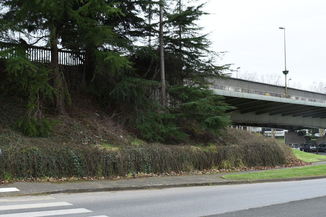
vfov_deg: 31.1
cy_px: 131
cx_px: 138
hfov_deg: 45.3
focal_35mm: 43
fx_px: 389
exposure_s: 1/125
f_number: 6.3
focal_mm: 18
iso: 320
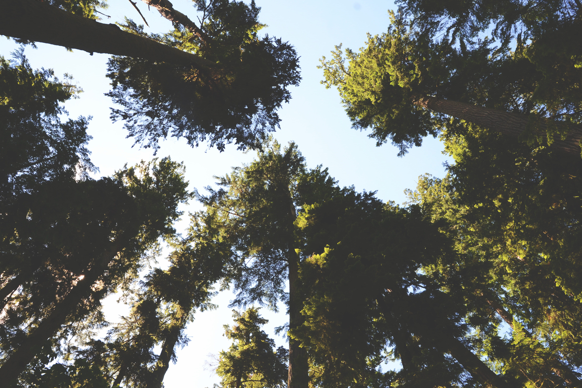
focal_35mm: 25
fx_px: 404
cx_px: 292
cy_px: 188
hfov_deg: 71.5
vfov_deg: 51.3
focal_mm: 16
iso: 800
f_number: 9
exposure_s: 1/250
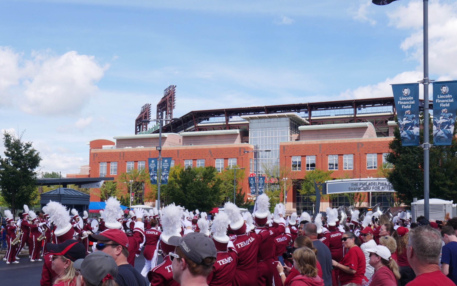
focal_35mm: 43
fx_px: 536
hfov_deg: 46.2
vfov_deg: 29.8
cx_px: 230
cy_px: 169
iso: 200
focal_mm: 20
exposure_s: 1/320
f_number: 8
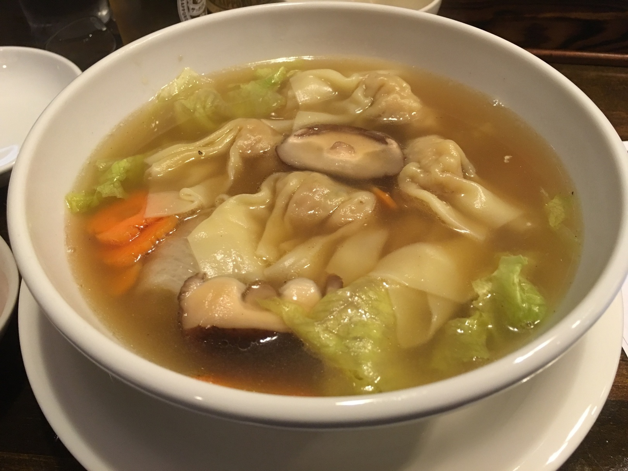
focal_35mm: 29
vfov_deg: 48.2
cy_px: 236
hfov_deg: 61.7
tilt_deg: -45.4
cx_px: 314
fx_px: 526
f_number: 2.2
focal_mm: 4.15
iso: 100
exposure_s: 1/10
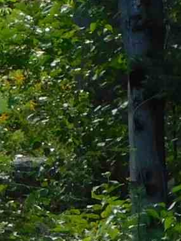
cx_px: -470
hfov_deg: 1.4
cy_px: -155
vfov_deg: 1.8
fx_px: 7584
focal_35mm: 1089
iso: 125
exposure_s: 1/320
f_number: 5
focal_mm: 23.7
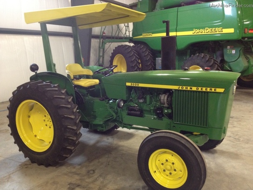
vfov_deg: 40.7
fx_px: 256
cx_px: 126
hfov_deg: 52.6
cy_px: 95
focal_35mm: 35
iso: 250
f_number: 2.4
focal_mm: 4.28
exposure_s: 1/20
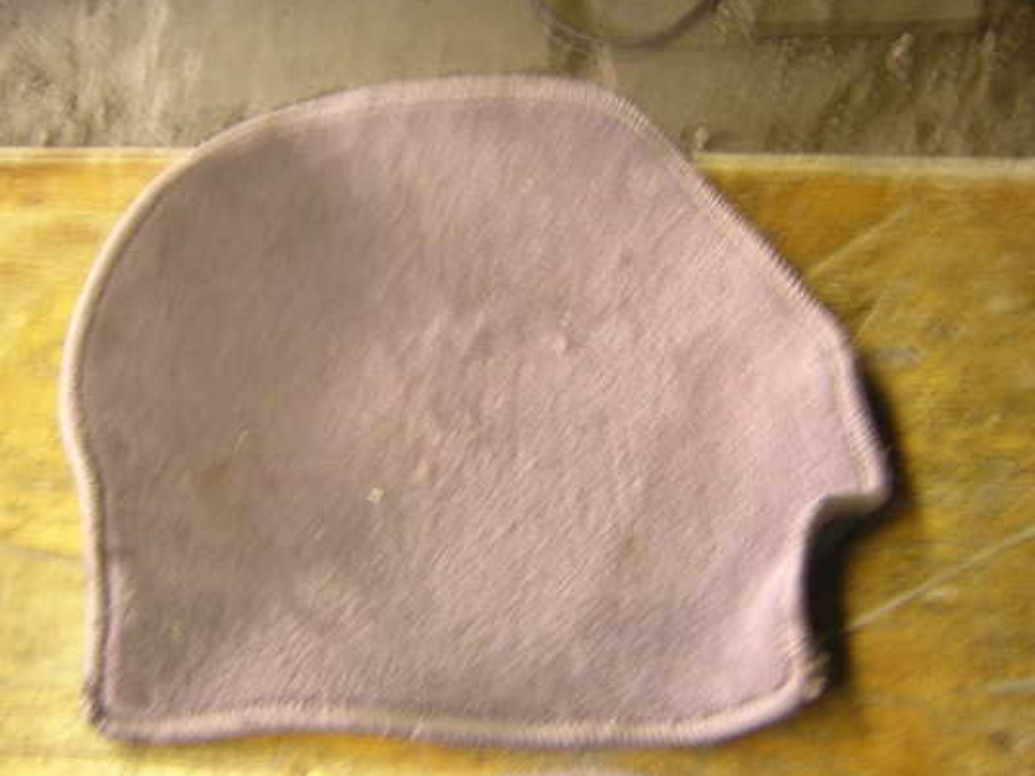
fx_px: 1286
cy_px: 376
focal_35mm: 43
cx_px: 479
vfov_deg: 33.6
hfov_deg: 43.8
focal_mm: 4.7
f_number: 2.6
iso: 112
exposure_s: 1/3.6
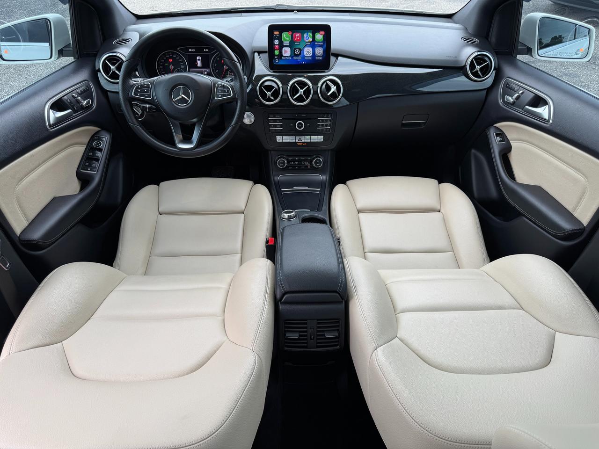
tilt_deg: -38.5
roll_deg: -0.8
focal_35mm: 24
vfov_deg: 56.8
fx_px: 415
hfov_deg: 71.6
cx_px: 300
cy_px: 224
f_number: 1.78
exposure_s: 1/251
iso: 64
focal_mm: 6.76
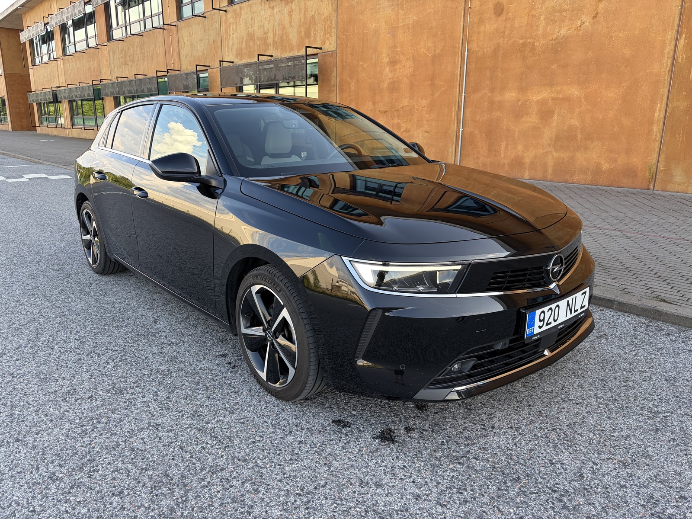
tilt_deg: -13.9
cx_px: 346
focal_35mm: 26
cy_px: 260
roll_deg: -0.2
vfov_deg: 53.1
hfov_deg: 67.3
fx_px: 520
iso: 50
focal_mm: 5.96
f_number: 1.6
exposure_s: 1/278
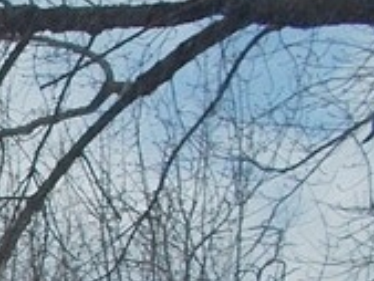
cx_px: -485
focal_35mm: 137
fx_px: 1481
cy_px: 558
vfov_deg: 10.1
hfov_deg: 12.0
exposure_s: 1/640
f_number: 3.3
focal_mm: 4.1
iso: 80
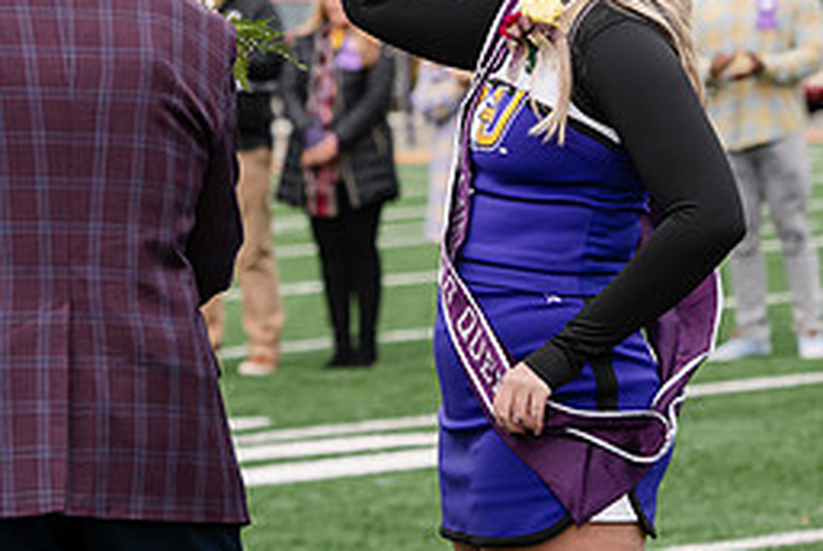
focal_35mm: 230
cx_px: 352
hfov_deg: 8.9
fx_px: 5264
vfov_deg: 6.0
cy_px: 40
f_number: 5
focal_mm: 102
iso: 320
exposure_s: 1/640
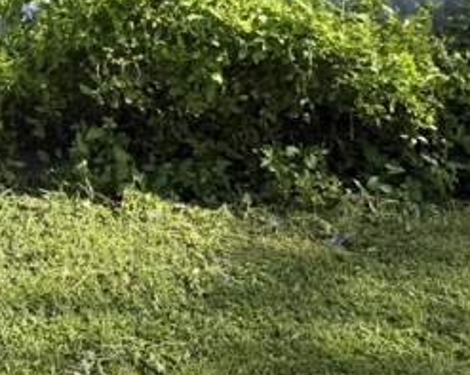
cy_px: -95
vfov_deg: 18.8
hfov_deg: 21.8
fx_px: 1056
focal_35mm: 76
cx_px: -194
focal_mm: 6.76
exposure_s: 1/1812
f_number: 1.78
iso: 80
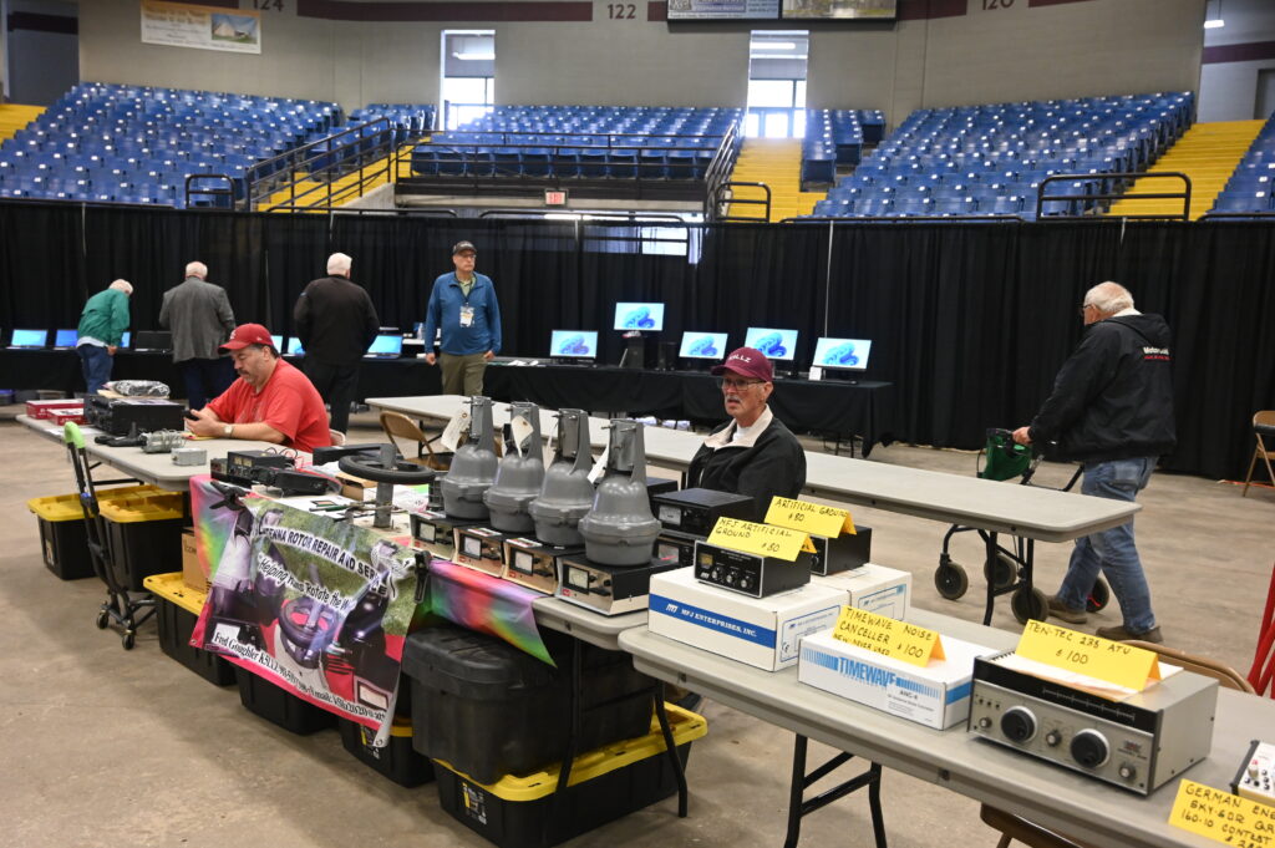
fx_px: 1079
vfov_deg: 42.9
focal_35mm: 30
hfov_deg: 61.1
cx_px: 638
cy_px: 424
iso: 3200
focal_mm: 30.5
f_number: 4
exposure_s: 1/100
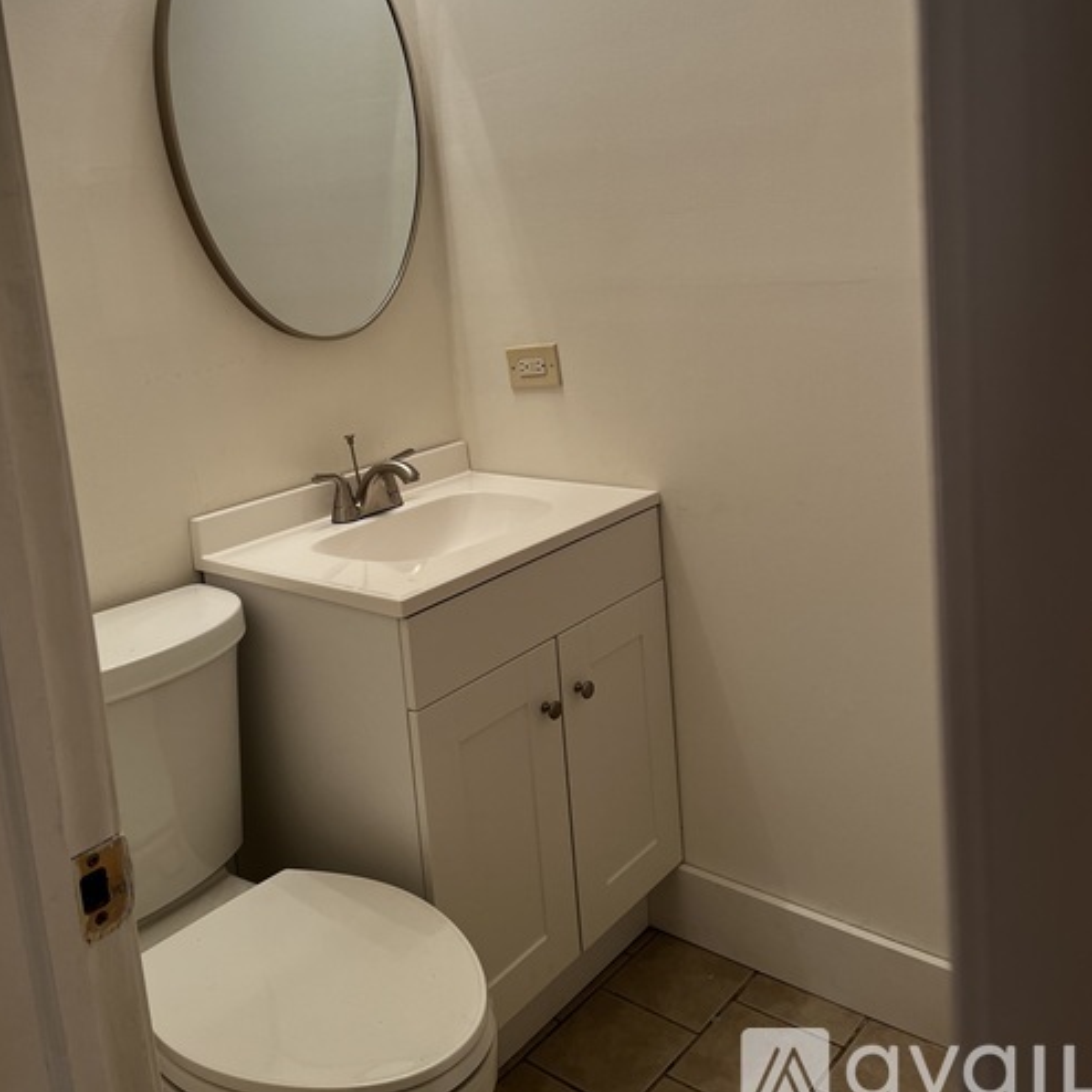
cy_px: 379
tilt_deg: -8.3
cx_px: 546
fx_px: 1106
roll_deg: +5.6
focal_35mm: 31
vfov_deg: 51.7
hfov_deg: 52.5
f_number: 1.6
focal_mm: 5.1
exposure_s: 1/120
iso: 64
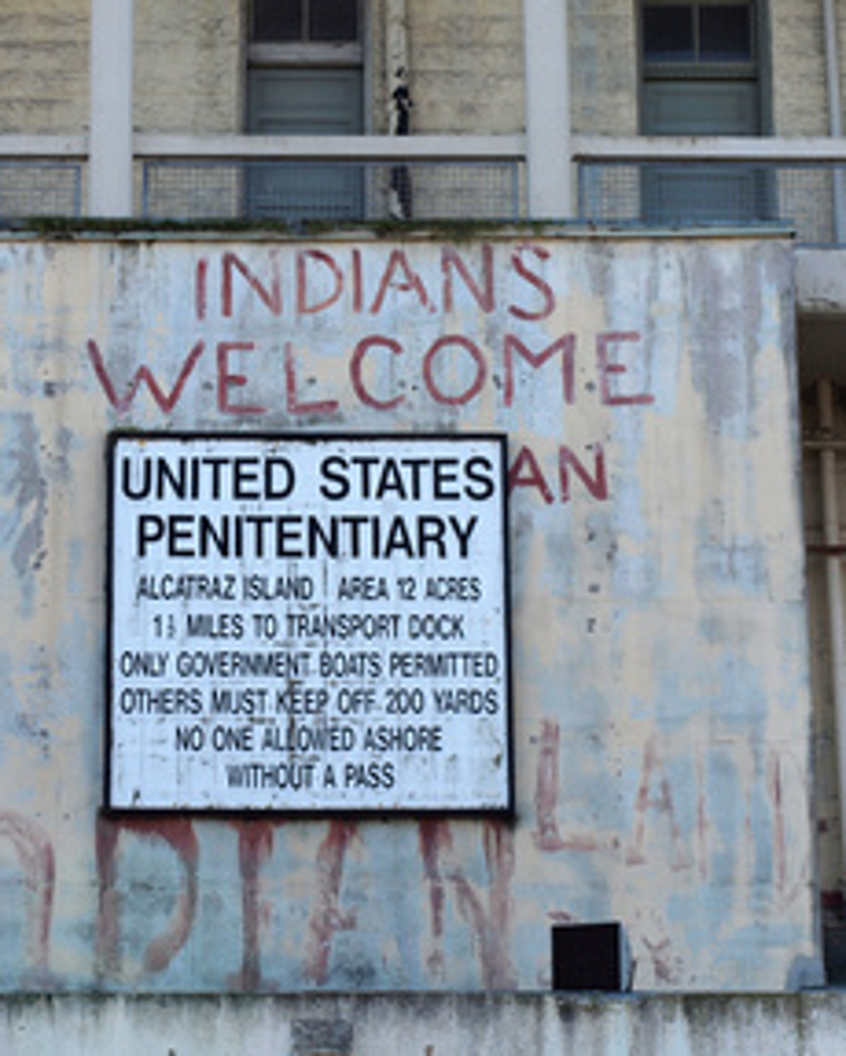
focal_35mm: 106
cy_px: 511
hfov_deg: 14.5
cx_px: 338
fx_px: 3314
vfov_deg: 18.1
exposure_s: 1/250
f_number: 9
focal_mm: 39
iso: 200
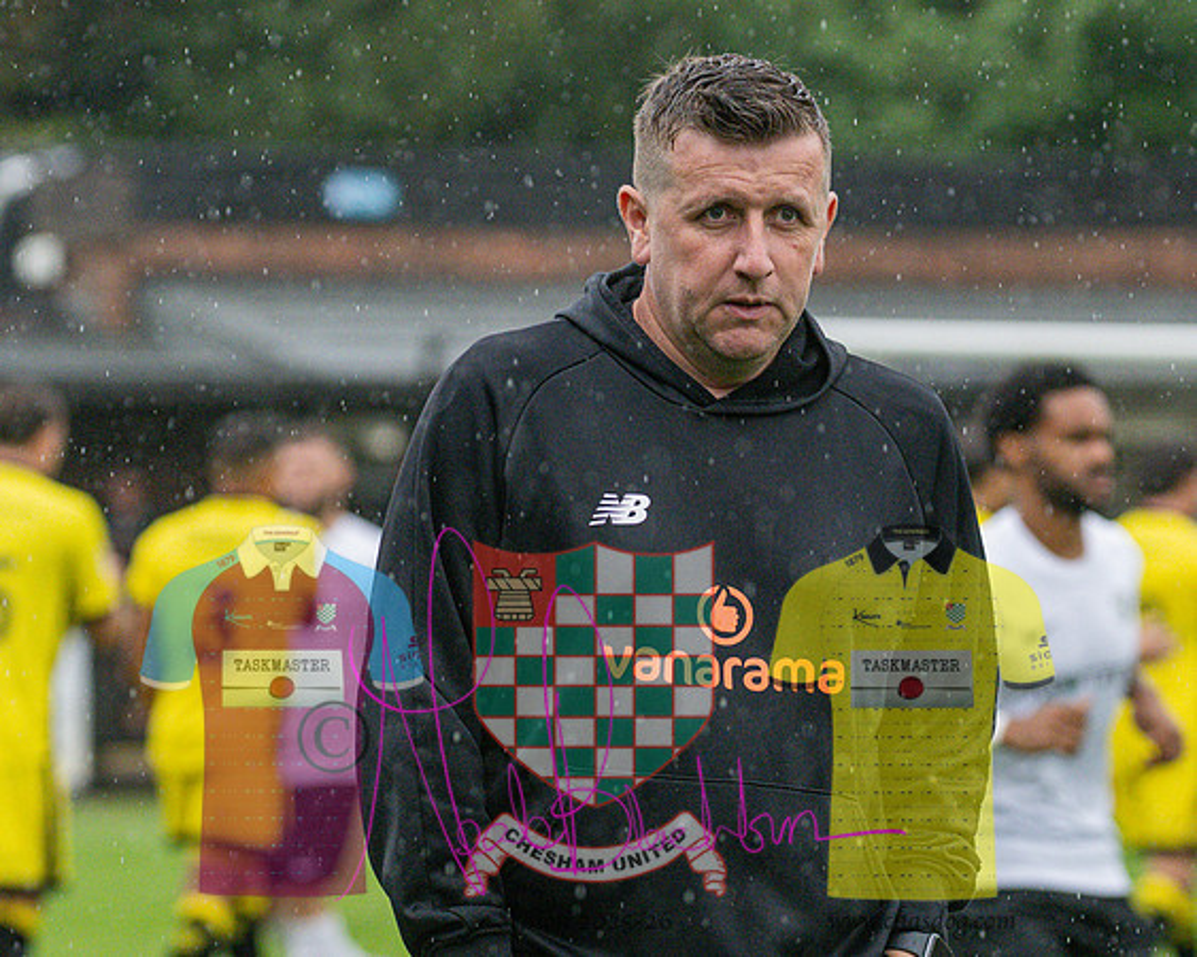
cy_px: 478
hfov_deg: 7.2
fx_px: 9576
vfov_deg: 5.7
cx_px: 598
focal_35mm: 270
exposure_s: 1/1250
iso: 4000
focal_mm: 160
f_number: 4.5
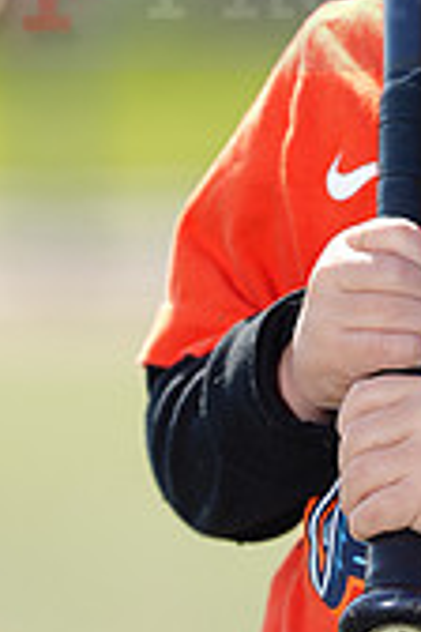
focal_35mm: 691
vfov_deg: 3.0
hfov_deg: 2.0
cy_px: -49
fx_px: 12120
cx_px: 419
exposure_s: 1/250
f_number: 4
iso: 50
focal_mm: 200
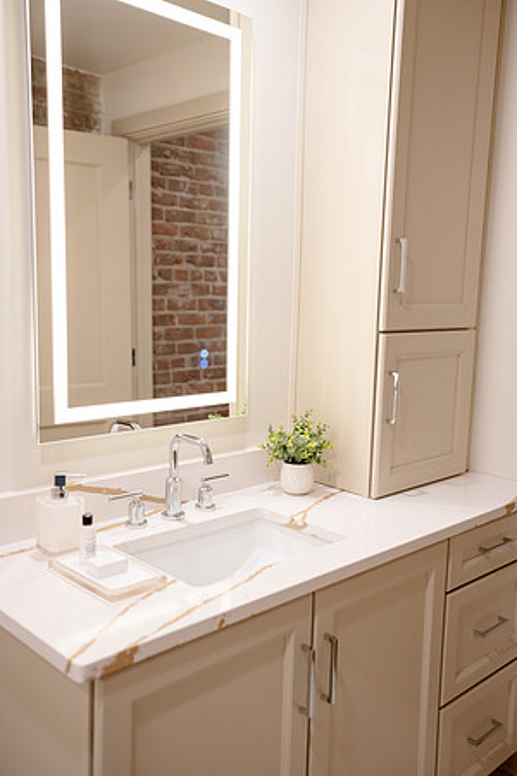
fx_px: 754
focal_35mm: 35
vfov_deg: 54.4
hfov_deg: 37.9
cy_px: 388
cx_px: 258
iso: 800
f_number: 2.8
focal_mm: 35
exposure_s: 1/200
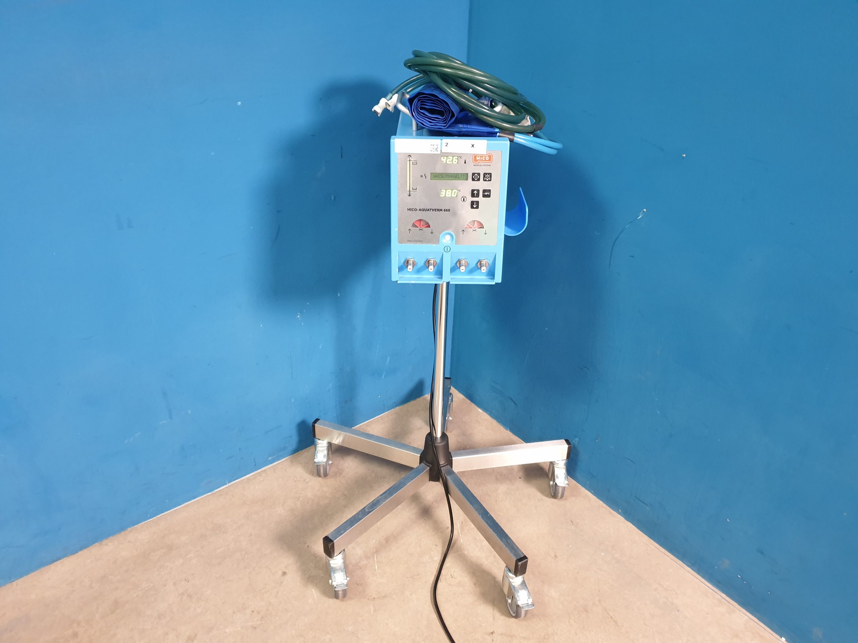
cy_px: 322
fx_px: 644
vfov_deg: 53.1
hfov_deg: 67.3
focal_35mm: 26
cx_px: 429
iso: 320
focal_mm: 4.3
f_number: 1.5
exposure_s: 1/33
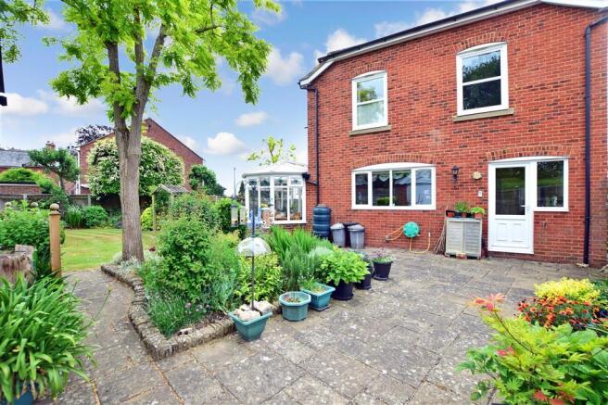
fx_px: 253
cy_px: 202
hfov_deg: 100.4
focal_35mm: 15
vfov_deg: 77.3
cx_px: 304
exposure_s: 1/160
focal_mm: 10
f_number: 10
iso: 400
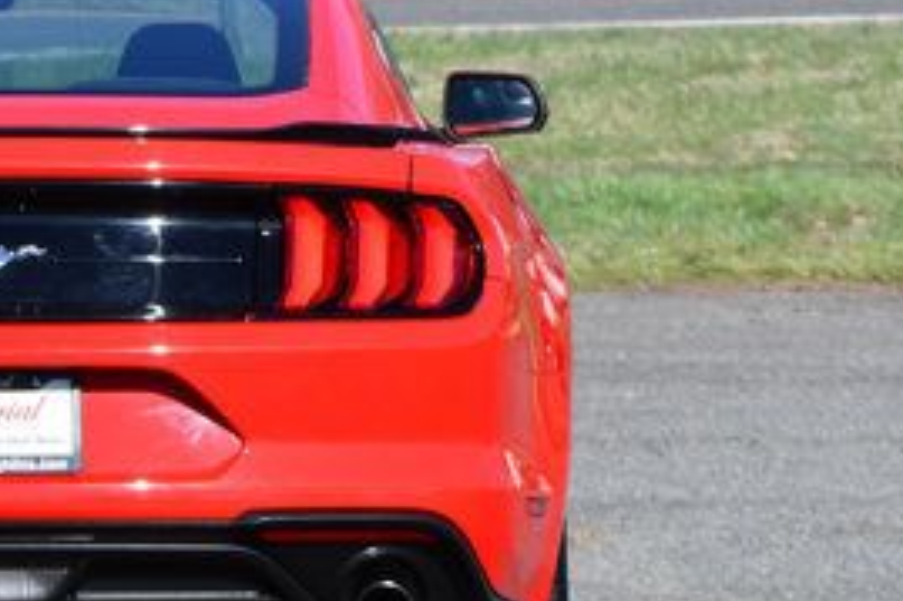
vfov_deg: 3.1
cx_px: -67
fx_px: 11155
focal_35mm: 445
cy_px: 153
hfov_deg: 4.6
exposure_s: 1/250
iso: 100
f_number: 8
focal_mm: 125
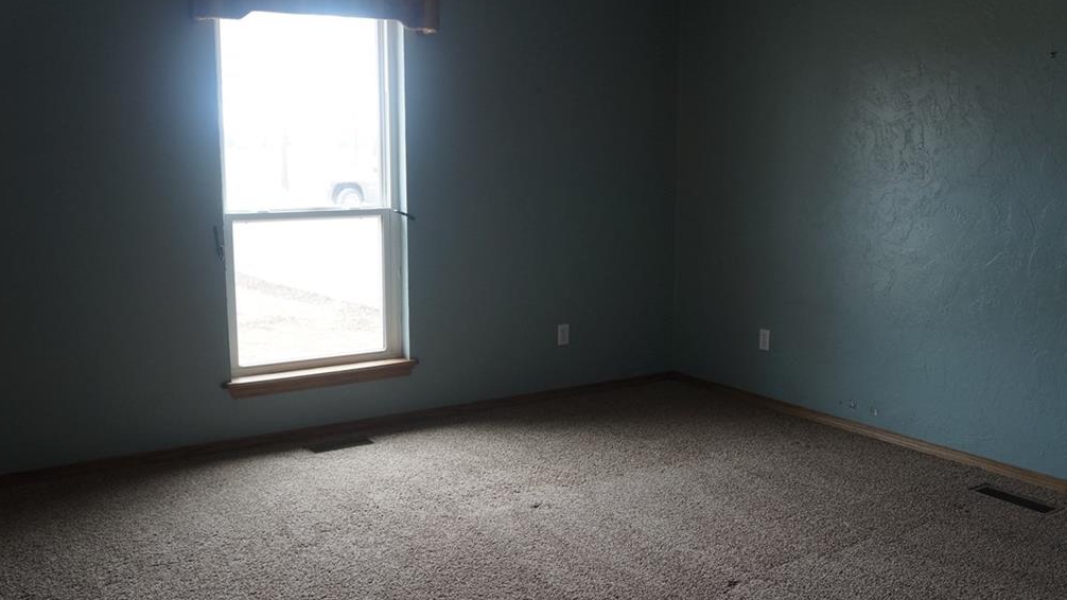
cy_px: 318
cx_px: 528
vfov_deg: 35.1
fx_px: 949
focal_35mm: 34
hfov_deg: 58.7
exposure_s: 1/60
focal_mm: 21
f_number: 4
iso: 640
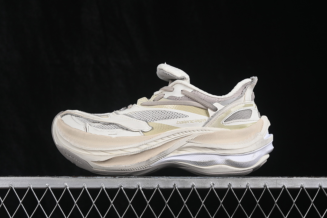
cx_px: 164
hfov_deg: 27.0
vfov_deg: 18.2
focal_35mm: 75
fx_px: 681
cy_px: 109
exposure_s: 1/80
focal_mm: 50
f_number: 8
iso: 160
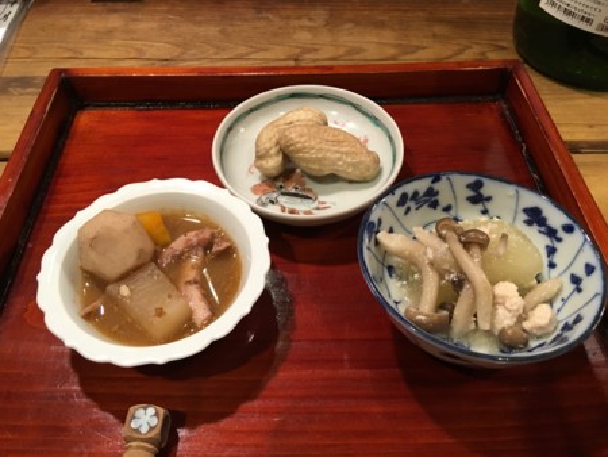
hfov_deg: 61.6
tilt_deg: -50.6
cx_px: 304
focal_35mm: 29
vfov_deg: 48.3
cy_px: 228
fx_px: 510
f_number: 2.2
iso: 50
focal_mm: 4.15
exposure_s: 1/4
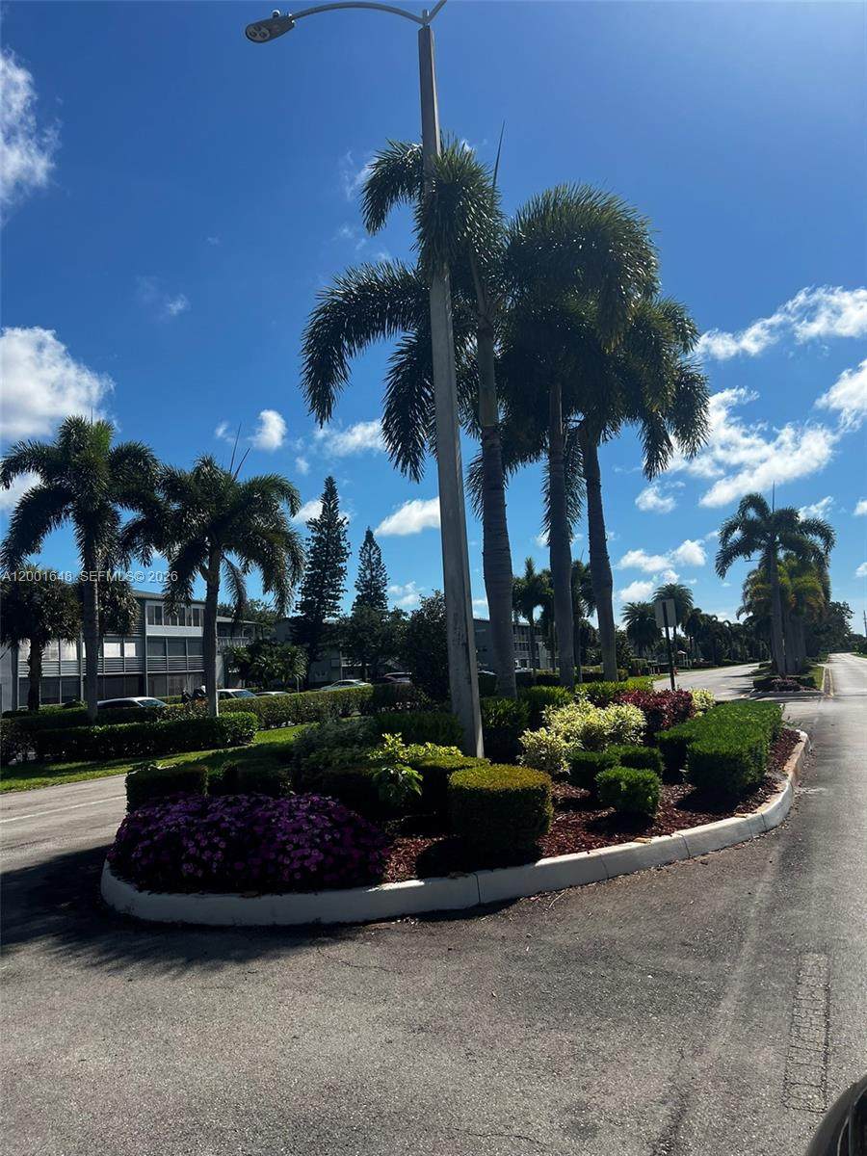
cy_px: 578
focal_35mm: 26
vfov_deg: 67.3
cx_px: 434
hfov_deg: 53.1
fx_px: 868
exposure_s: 1/5882
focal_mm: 5.7
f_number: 1.5
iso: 50
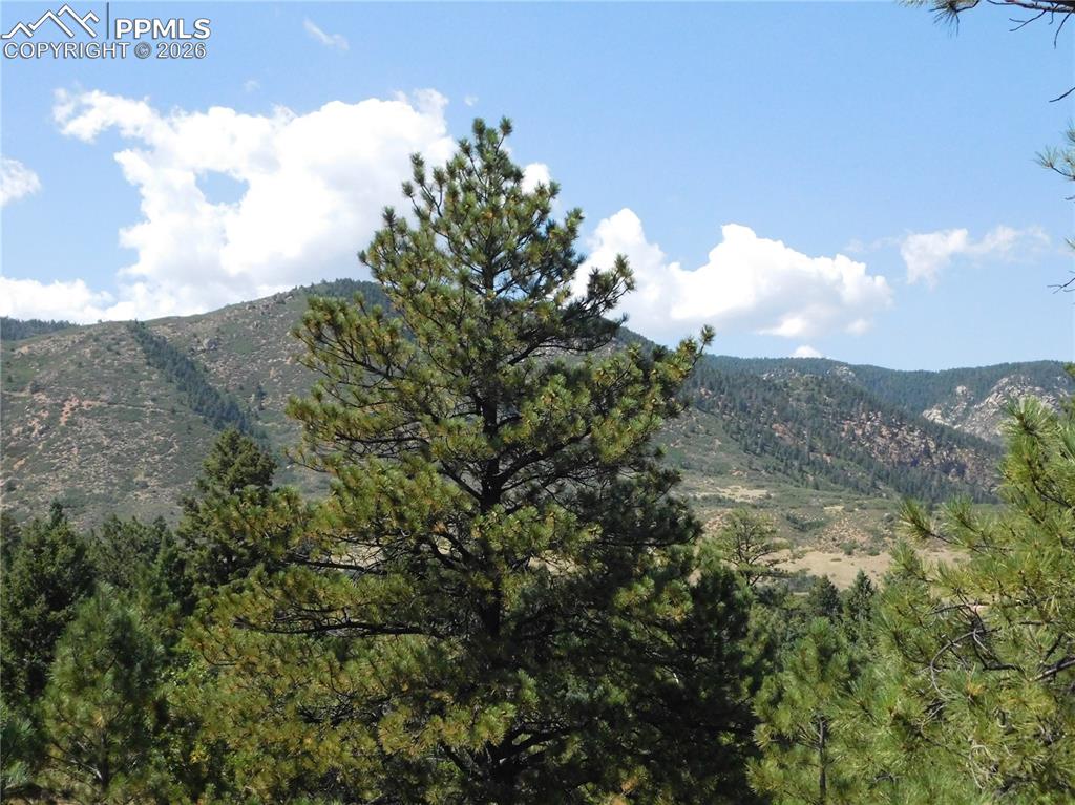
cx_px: 538
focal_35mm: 51
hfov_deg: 37.5
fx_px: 1583
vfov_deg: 28.5
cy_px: 402
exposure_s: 1/1250
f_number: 7.6
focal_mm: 9
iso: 800
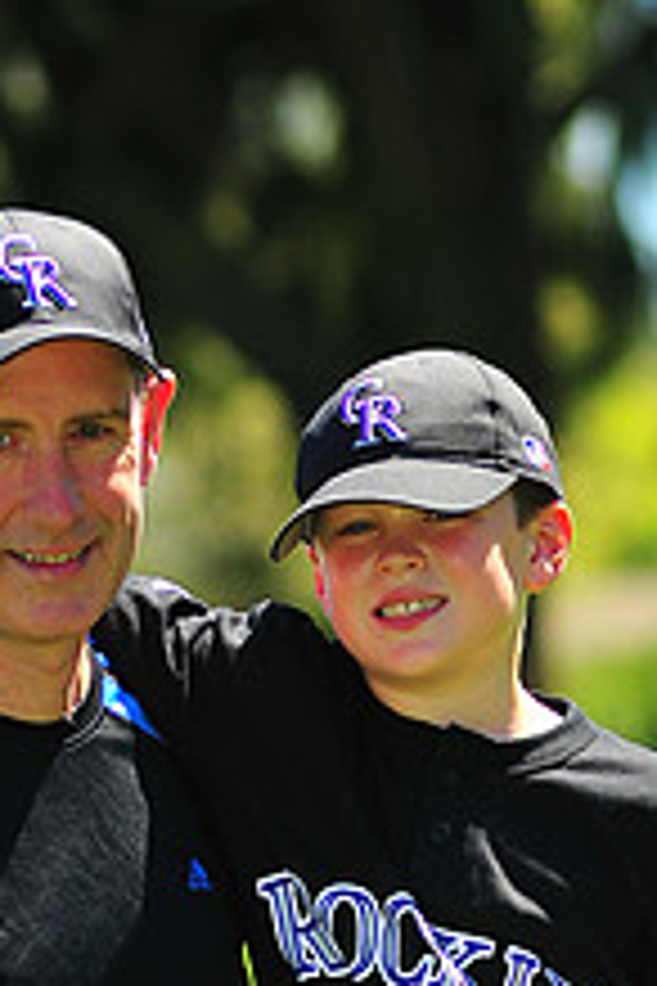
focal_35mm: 477
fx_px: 13057
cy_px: 1234
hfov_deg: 2.9
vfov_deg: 4.3
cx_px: 130
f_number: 5
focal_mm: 180
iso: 200
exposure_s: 1/640
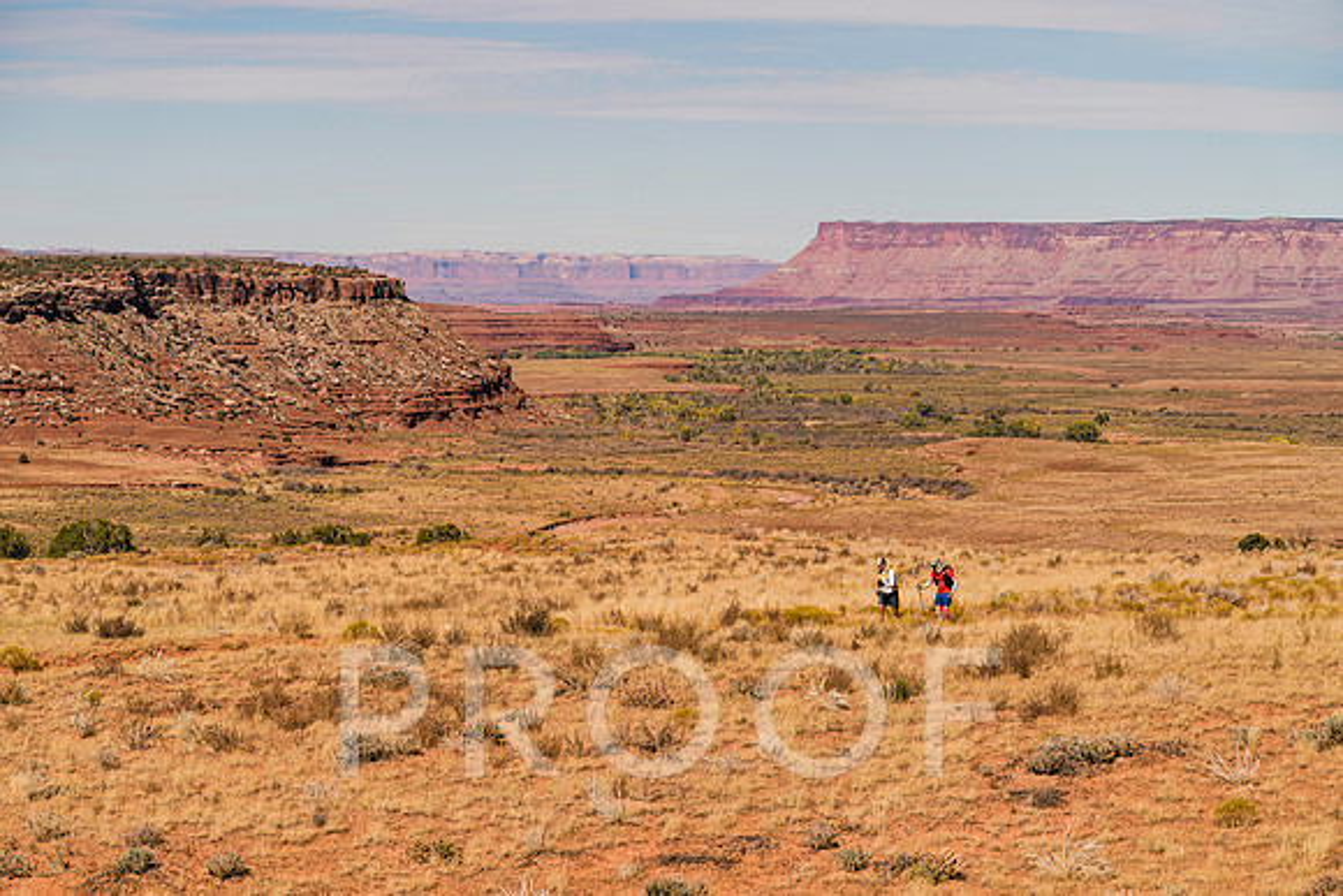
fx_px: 3664
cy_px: 448
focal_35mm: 98
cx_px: 671
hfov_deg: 20.8
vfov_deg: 13.9
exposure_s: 1/1600
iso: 160
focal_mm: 98
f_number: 5.6
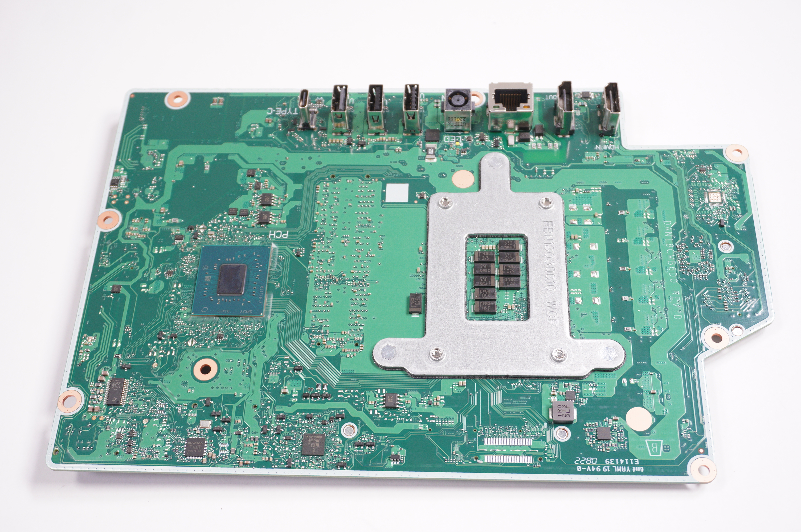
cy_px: 266
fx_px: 967
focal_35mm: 44
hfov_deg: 45.0
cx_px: 400
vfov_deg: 30.8
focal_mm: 29
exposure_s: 1/160
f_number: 5.6
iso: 400
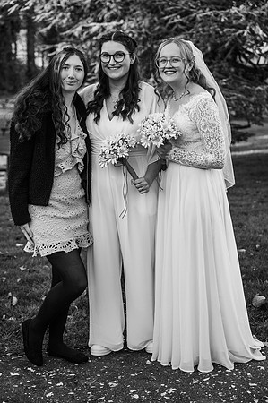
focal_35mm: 65
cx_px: 134
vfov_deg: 31.0
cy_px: 202
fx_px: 727
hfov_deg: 20.9
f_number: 4
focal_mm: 65
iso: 100
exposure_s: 1/250
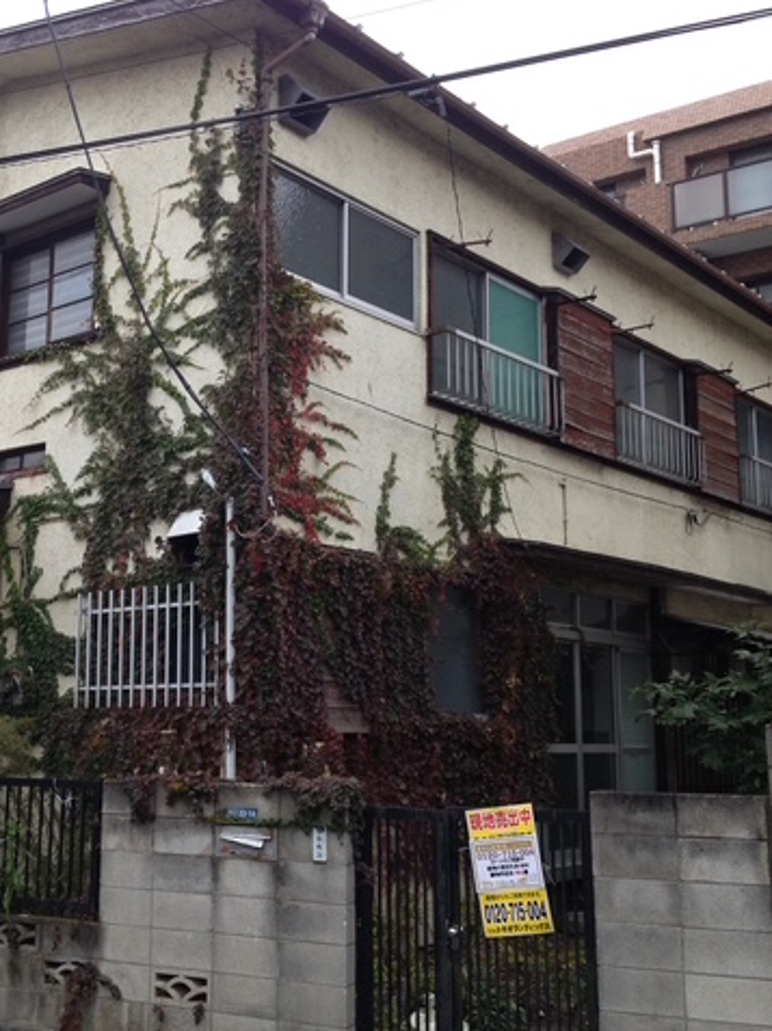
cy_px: 514
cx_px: 275
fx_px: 1399
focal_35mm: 47
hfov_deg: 30.7
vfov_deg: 40.5
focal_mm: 4.28
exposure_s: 1/120
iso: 80
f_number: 2.4
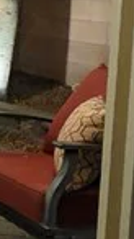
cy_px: 65
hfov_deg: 8.1
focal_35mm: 99
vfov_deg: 21.4
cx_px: -379
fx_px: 626
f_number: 1.9
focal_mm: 2.2
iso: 1000
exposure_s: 1/40
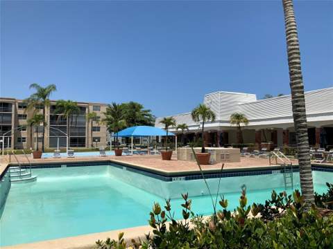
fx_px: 279
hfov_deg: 61.7
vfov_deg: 48.2
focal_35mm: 29
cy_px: 124
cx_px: 166
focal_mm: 3
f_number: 1.8
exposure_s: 1/3534
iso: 20
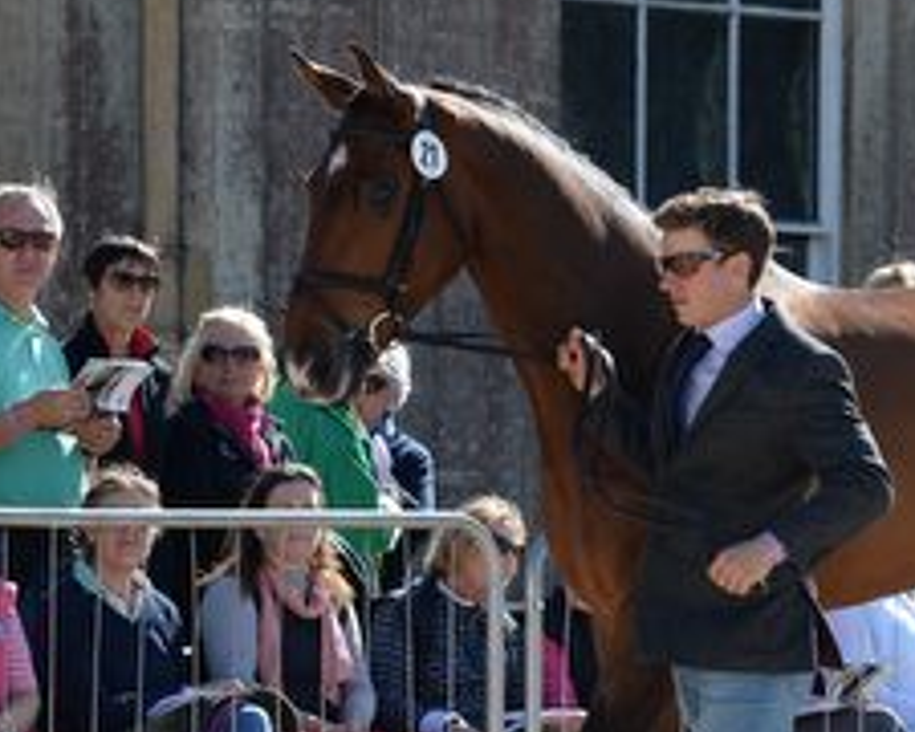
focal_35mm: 389
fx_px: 10534
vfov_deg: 4.0
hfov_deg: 5.0
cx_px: 1023
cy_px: 553
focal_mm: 155
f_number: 6.3
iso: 640
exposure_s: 1/1250
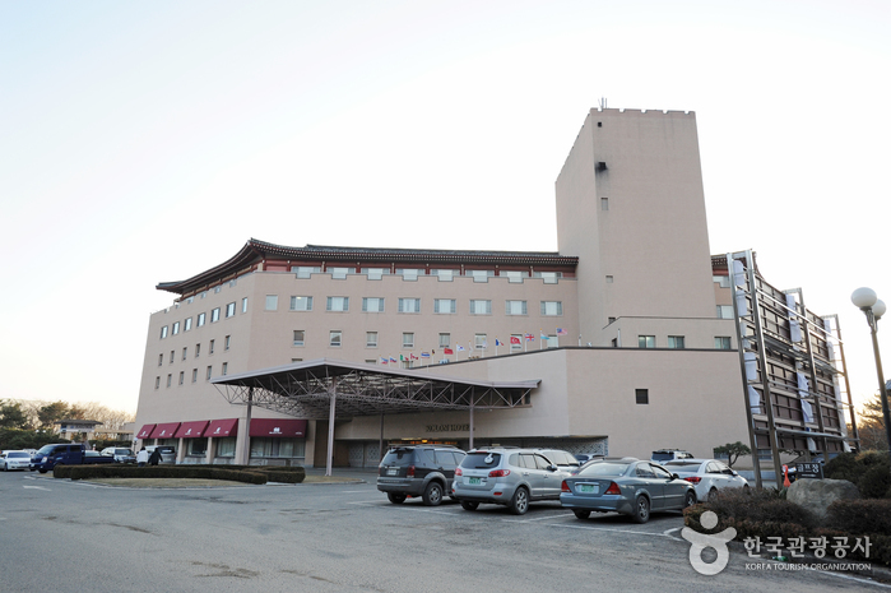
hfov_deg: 86.9
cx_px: 446
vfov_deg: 64.5
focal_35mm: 19
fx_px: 470
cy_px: 296
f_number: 8
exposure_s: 1/200
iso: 800
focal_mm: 19
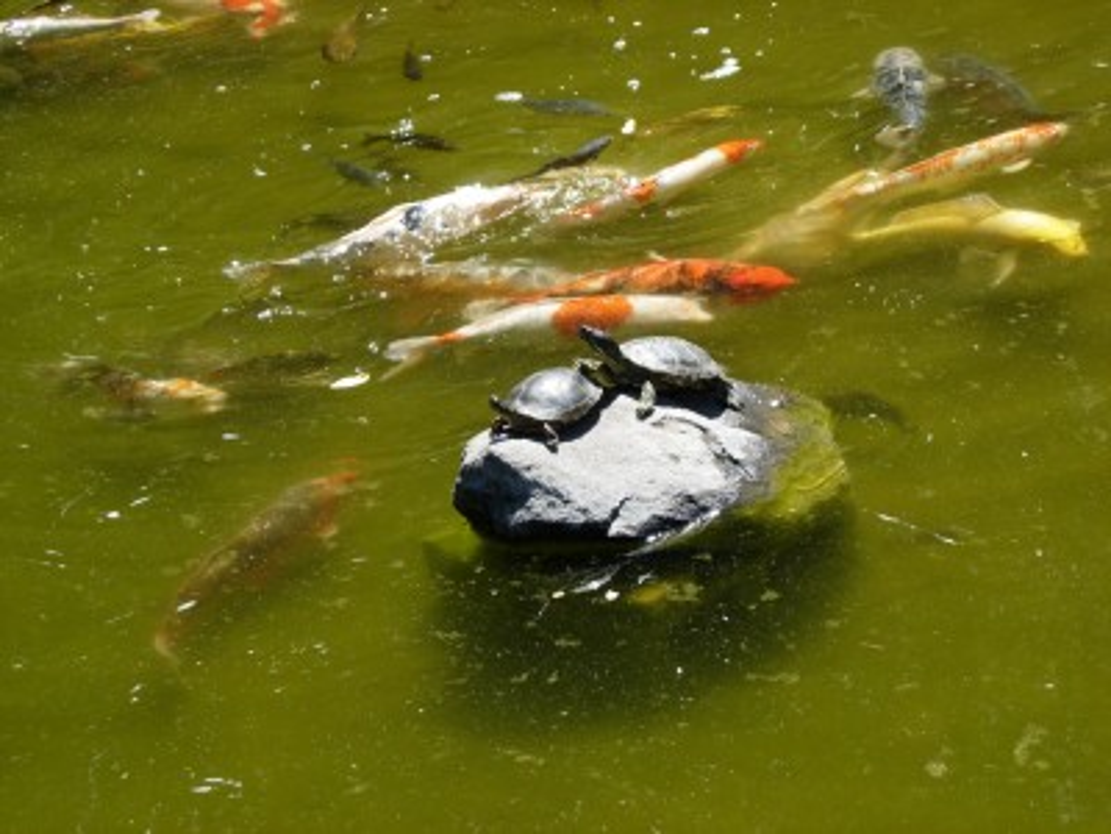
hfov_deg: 17.4
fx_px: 3627
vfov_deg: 13.1
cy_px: 417
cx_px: 556
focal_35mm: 113
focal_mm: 23.4
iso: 64
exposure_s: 1/296
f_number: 4.9
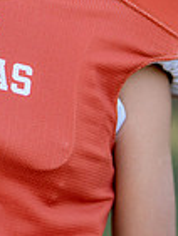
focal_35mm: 212
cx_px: 8
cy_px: -7
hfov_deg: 7.0
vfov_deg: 9.3
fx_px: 1451
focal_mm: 50
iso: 100
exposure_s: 1/1250
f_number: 1.2
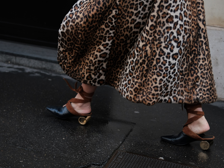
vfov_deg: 23.3
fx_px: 408
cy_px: 87
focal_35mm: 63
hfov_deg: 30.7
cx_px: 106
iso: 800
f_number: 2
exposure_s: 1/2000
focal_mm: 35
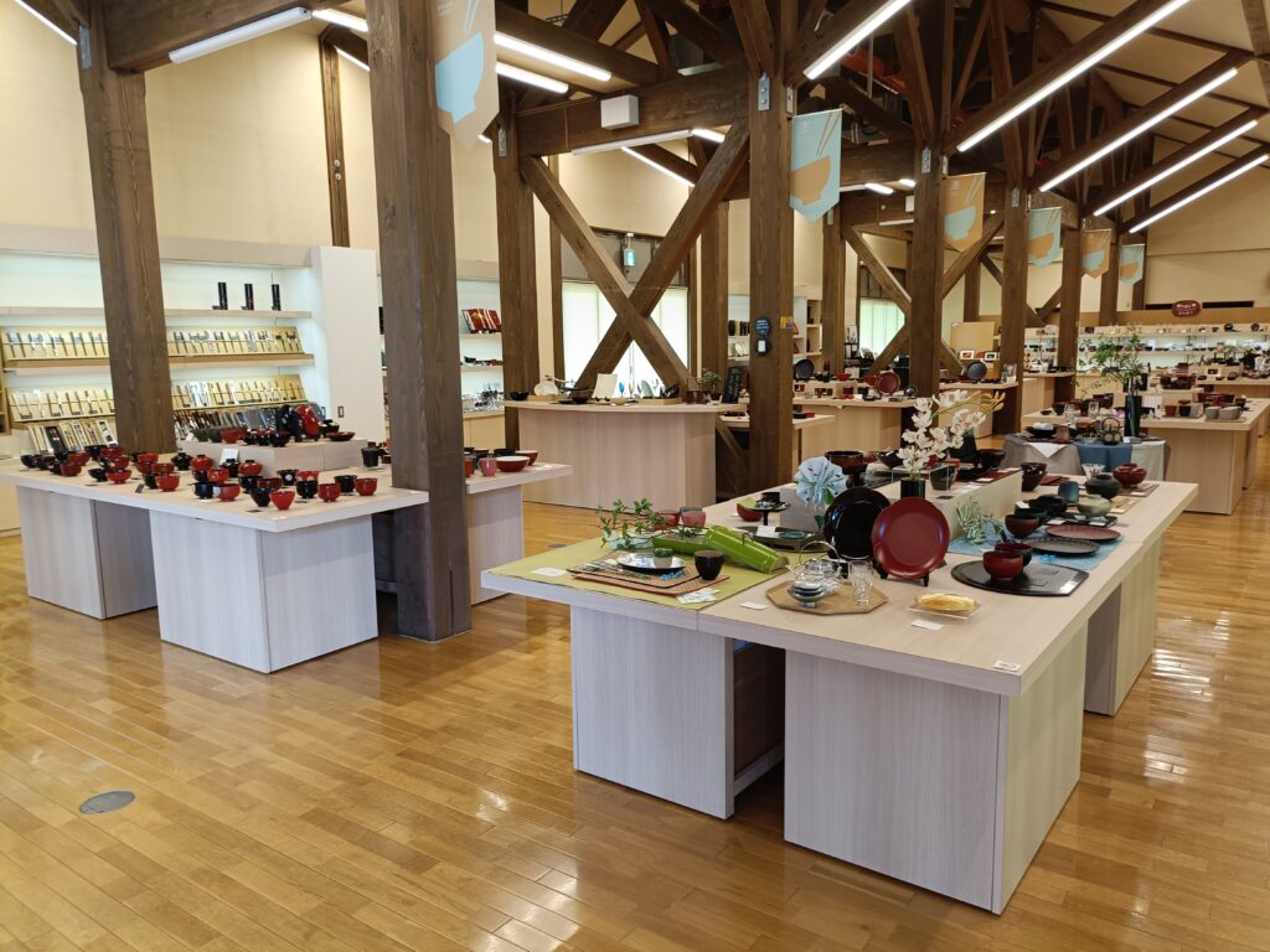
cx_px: 635
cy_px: 476
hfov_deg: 69.4
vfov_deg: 54.9
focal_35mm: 25
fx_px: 917
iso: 320
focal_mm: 4.7
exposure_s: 1/50
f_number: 1.7
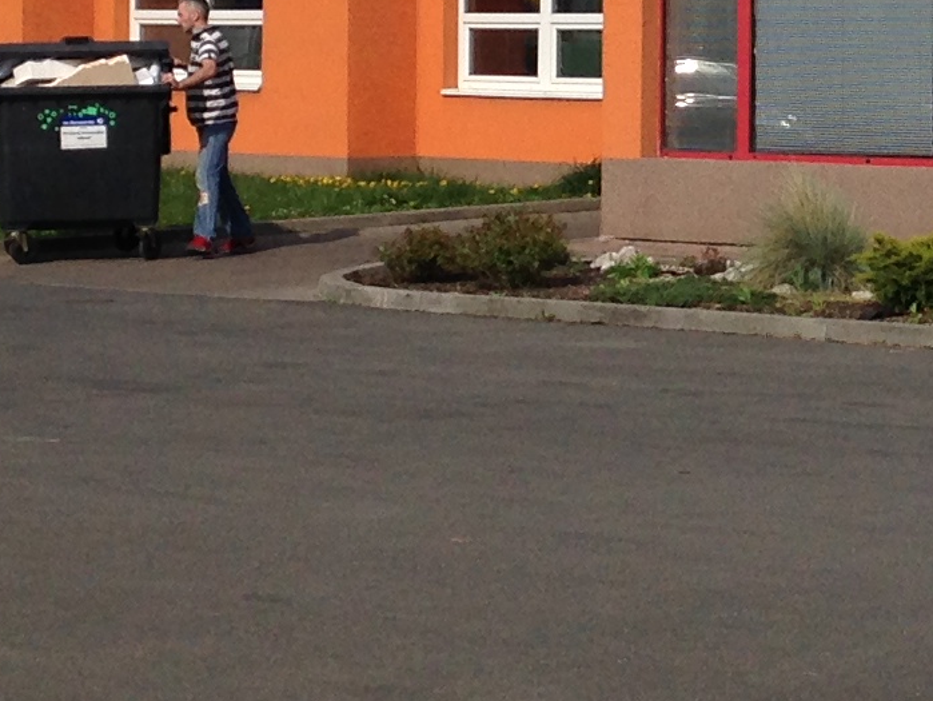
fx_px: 4153
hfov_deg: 12.7
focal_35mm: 154
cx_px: 920
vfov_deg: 9.6
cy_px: 119
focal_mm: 4.12
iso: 50
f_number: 2.4
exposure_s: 1/2710
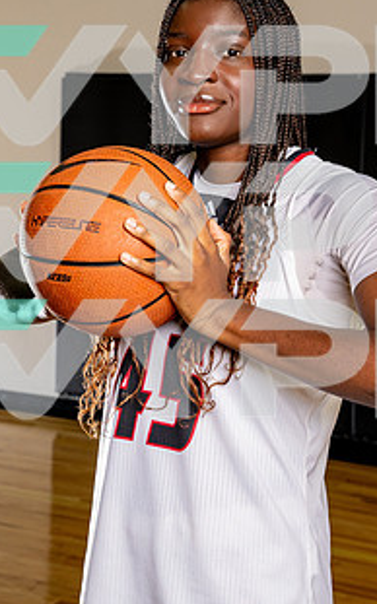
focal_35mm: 78
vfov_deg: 26.4
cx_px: 222
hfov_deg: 16.7
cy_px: 223
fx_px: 1284
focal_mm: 52.9
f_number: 7.1
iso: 640
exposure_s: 1/200
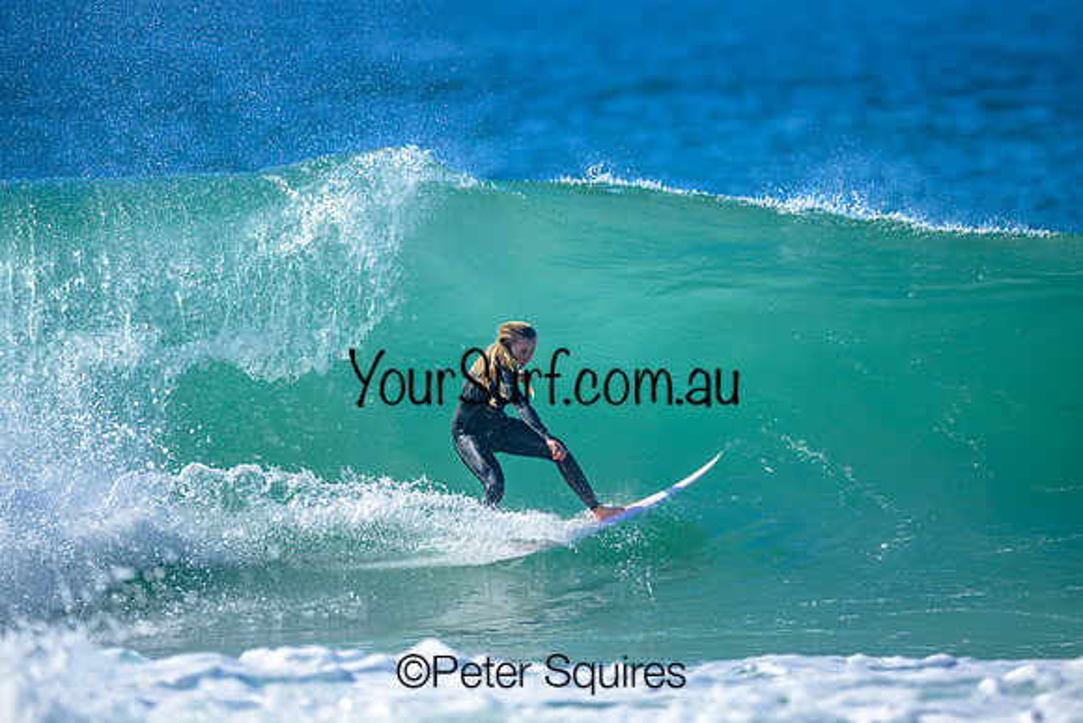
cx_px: 542
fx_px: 24392
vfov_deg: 1.7
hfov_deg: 2.5
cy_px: 362
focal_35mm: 811
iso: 360
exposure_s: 1/2000
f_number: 6.3
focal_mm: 800
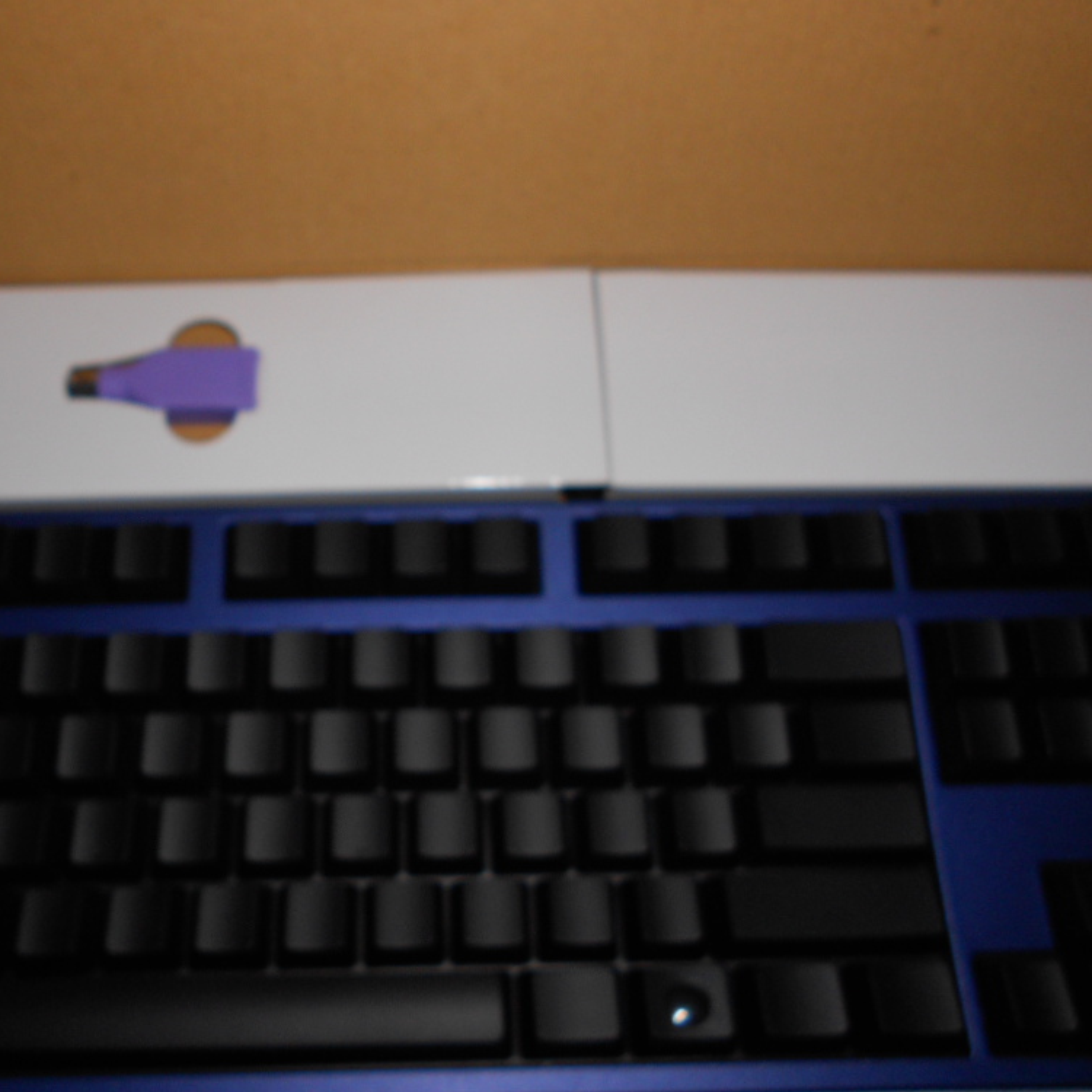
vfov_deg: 47.2
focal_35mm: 35
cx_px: 441
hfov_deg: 47.0
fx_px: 1249
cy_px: 547
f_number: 8.5
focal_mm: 5.1
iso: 80
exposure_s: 1/25
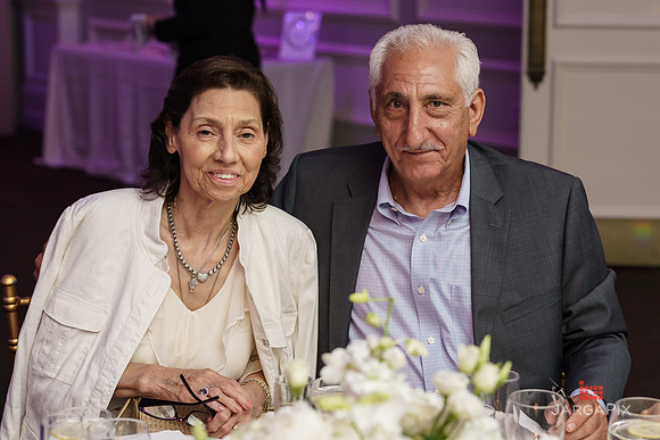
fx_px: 1507
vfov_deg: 16.6
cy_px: 199
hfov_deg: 24.7
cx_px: 362
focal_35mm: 82
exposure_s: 1/250
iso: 1000
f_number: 2.5
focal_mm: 50
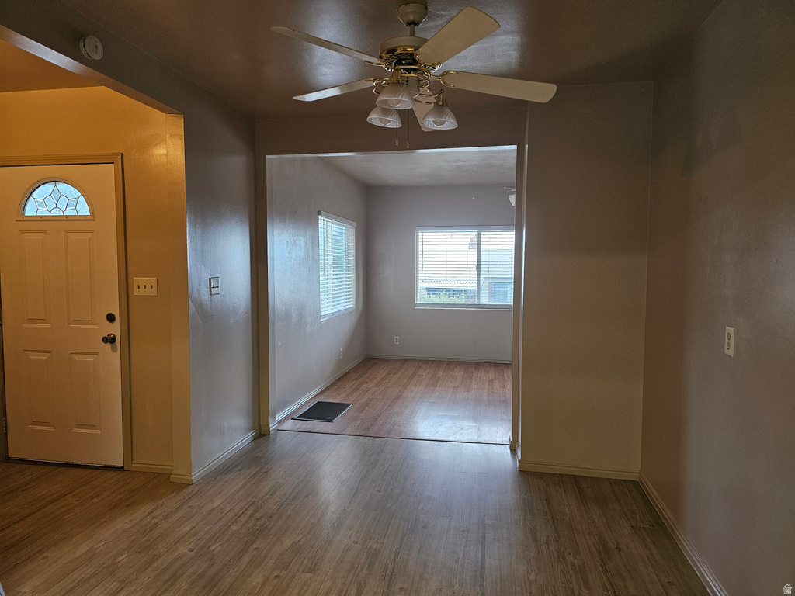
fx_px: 528
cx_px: 398
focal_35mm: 23
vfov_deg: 58.9
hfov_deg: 73.9
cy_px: 298
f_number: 1.7
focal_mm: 6.3
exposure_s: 1/120
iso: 250
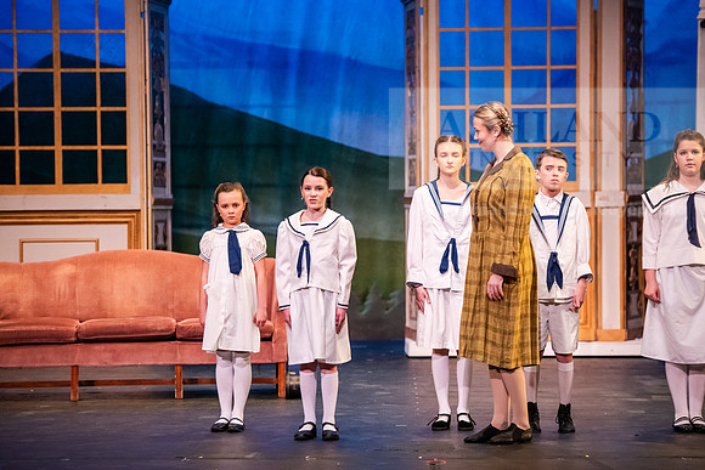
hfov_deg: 15.8
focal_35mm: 130
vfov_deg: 10.6
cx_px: 352
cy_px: 235
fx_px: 2546
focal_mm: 130
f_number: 3.2
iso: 3200
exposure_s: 1/200
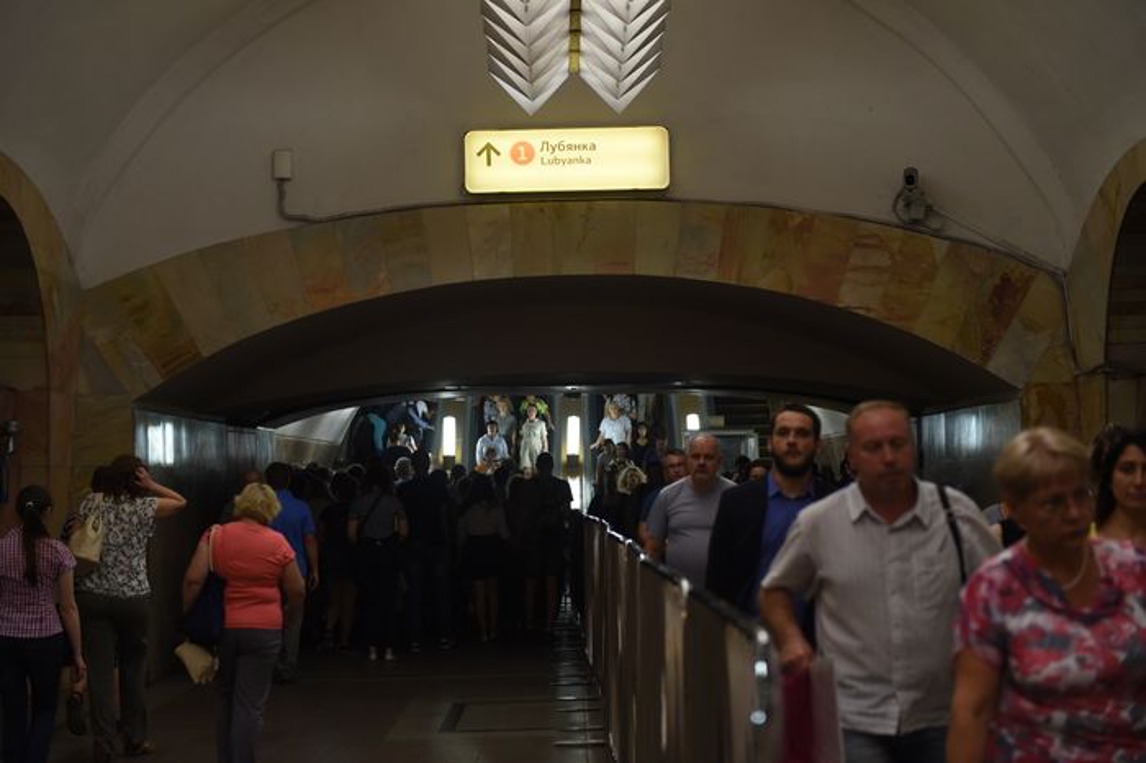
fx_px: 2227
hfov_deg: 28.9
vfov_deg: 19.4
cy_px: 382
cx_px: 573
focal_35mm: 70
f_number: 3.2
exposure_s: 1/320
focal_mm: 70
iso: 1250
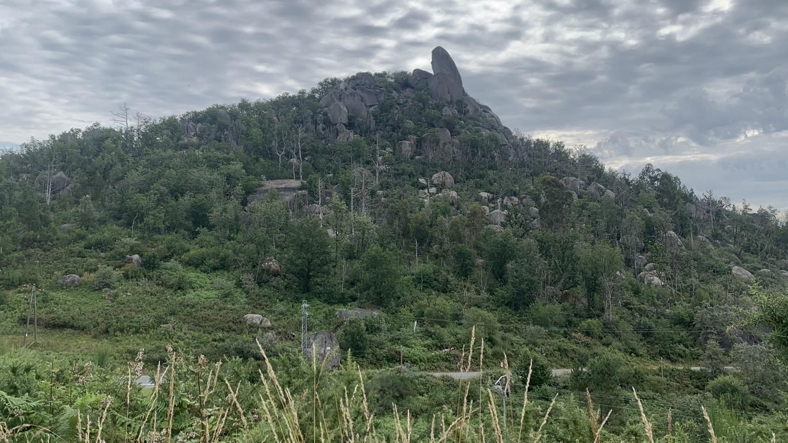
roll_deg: -0.7
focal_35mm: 34
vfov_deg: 34.3
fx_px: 710
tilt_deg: +8.9
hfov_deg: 58.0
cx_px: 368
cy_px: 145
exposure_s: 1/1610
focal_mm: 4.25
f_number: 1.8
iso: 25
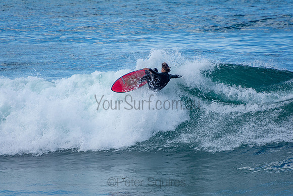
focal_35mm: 600
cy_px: 98
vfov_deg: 2.3
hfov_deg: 3.4
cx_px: 146
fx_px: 4884
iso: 400
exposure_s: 1/2000
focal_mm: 400
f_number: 5.6
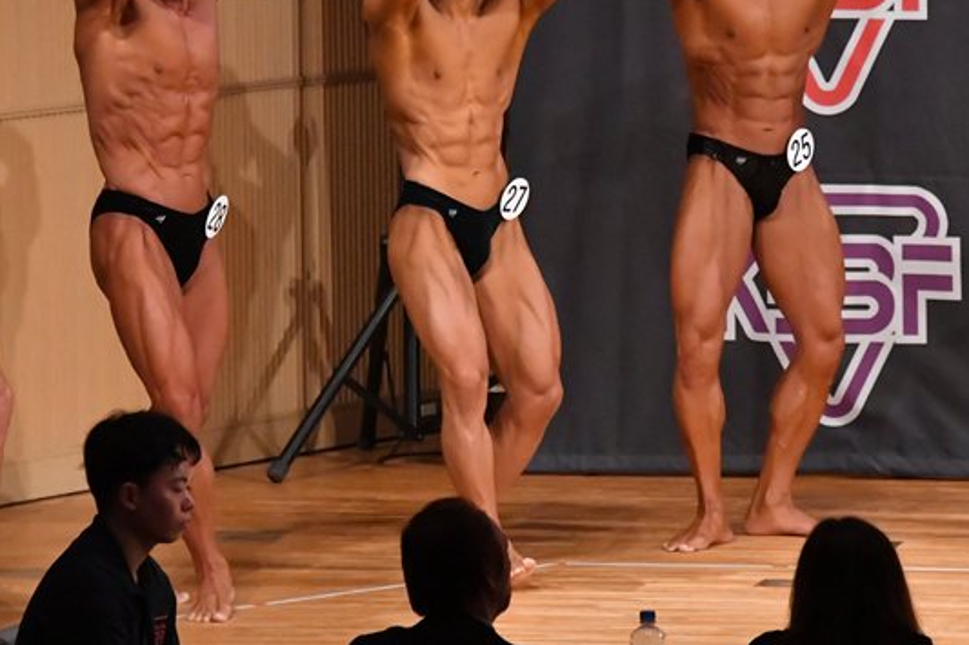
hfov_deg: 5.6
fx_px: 9982
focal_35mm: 371
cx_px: 405
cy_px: 227
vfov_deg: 3.7
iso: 10000
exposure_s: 1/400
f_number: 5.6
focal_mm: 170
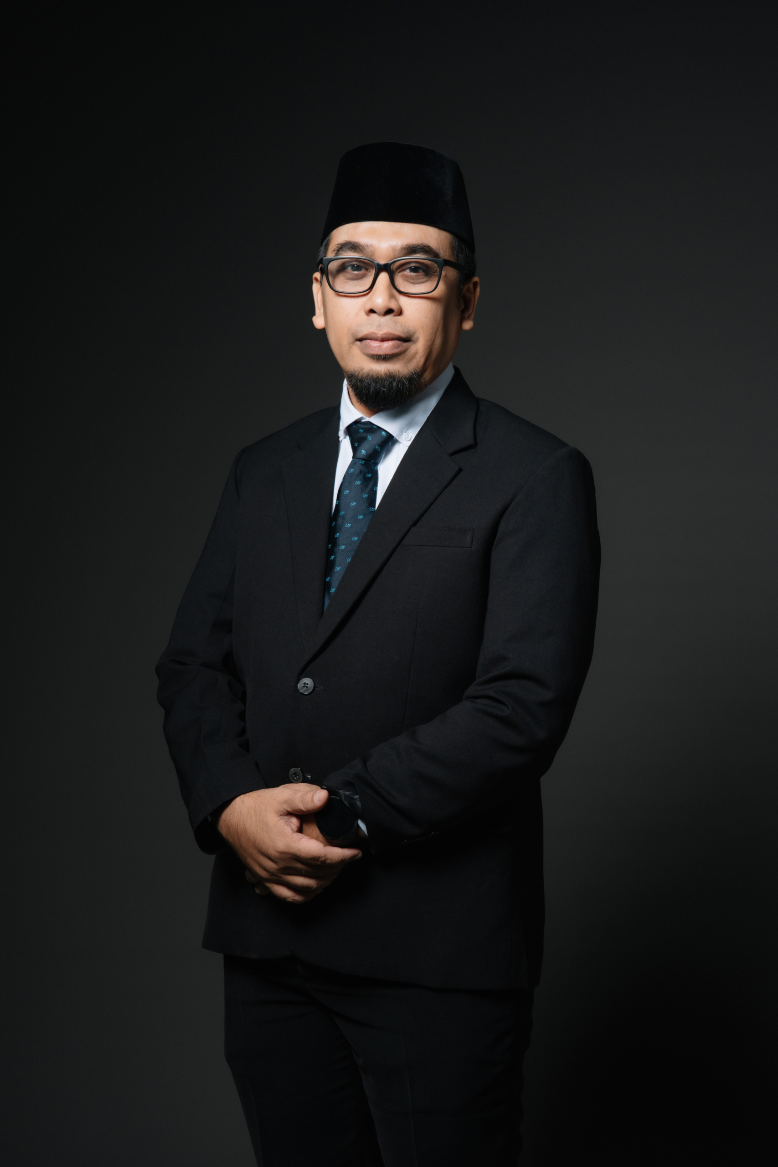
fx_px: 2269
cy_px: 584
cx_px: 389
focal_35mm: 70
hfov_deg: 19.5
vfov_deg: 28.8
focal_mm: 70
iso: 250
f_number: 7.1
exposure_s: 1/100
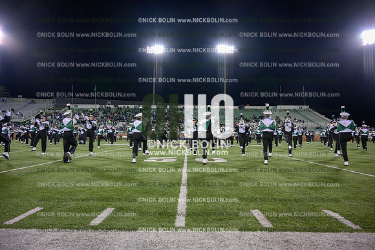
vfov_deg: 53.2
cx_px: 188
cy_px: 125
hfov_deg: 73.7
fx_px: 250
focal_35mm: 24
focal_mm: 24
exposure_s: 1/1000
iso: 5000
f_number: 4
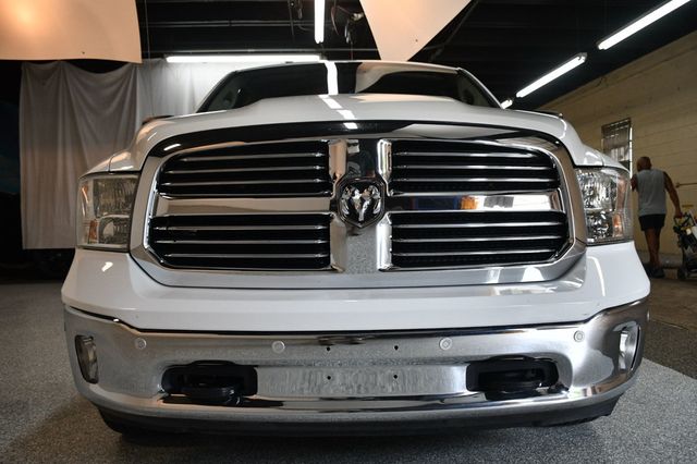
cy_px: 232
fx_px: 581
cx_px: 348
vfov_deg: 43.6
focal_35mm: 30
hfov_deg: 62.0
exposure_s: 1/200
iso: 800
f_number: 3.5
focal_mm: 20
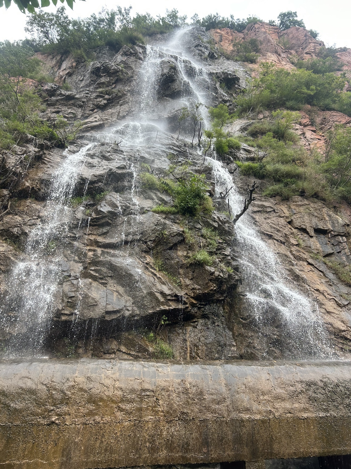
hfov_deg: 53.1
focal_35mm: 26
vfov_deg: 67.3
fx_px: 352
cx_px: 176
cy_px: 234
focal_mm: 5.7
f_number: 1.5
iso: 32
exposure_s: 1/121
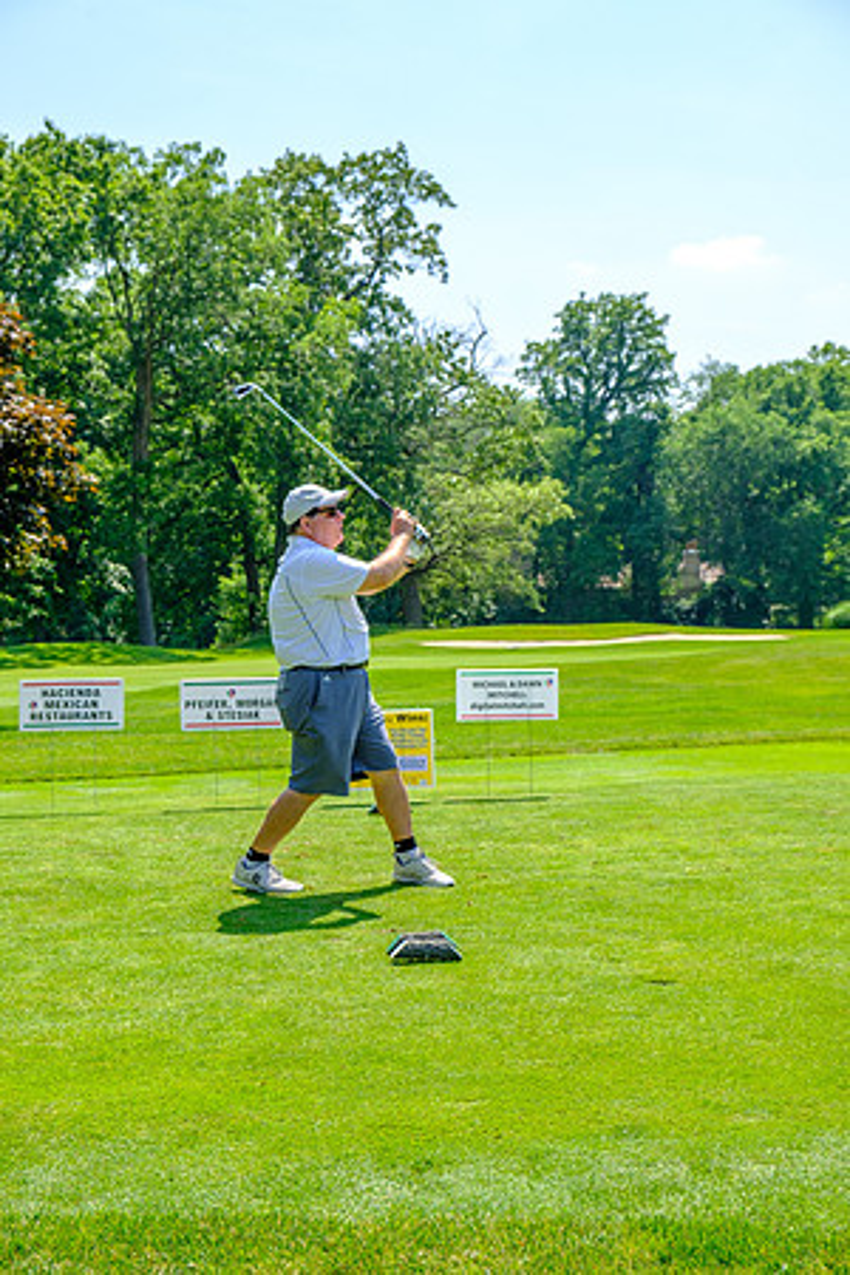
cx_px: 425
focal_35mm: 54
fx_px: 1912
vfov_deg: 36.9
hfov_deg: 25.1
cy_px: 638
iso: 200
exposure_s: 1/320
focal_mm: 35.8
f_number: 5.6
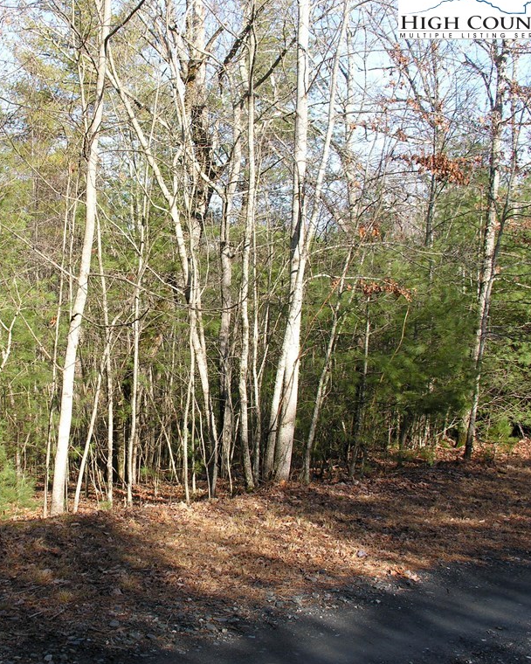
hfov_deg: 32.1
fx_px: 904
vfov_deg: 40.3
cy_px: 330
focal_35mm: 46
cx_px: 129
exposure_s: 1/111
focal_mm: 8.9
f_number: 4.5
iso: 50
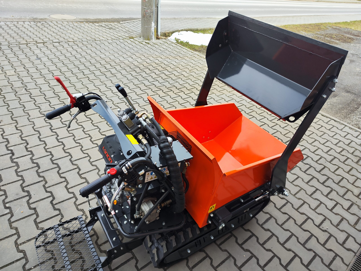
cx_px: 180
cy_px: 136
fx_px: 240
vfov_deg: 58.9
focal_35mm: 23
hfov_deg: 73.9
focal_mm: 7.01
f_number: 1.69
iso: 50
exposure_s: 1/202
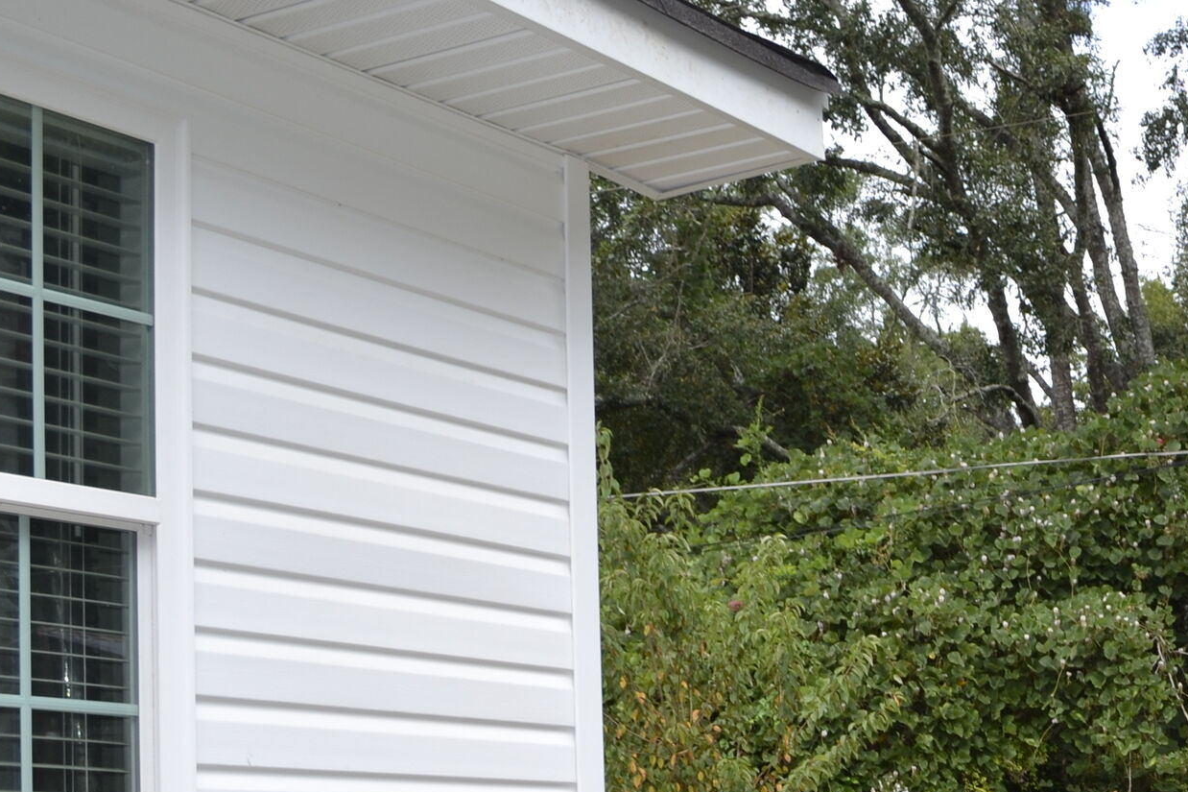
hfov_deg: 28.8
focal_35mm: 67
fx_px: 2211
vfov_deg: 19.4
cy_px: 891
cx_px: 1092
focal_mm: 18
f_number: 5
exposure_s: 1/200
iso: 100
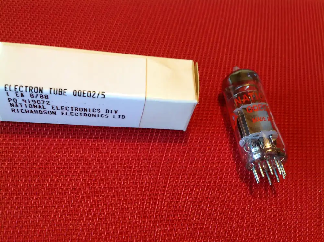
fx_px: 327
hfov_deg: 52.7
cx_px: 162
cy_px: 121
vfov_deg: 40.6
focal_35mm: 35
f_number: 2.4
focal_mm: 4.28
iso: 64
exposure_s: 1/20
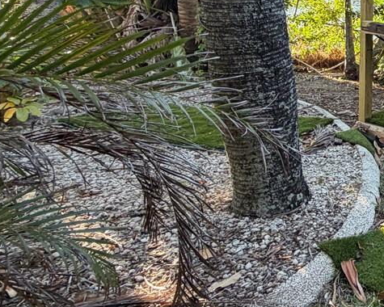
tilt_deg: -4.1
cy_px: -4
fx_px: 523
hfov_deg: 29.5
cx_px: 535
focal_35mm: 46
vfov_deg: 30.3
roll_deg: -0.5
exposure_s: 1/121
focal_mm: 2.22
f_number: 2.2
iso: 64
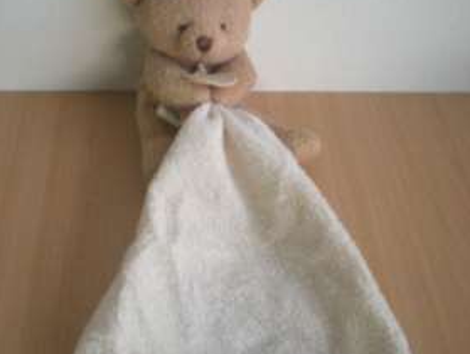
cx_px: 238
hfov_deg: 36.1
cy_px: 170
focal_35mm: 53
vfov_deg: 27.6
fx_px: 721
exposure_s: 1/8
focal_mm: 6.3
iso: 435
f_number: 3.1
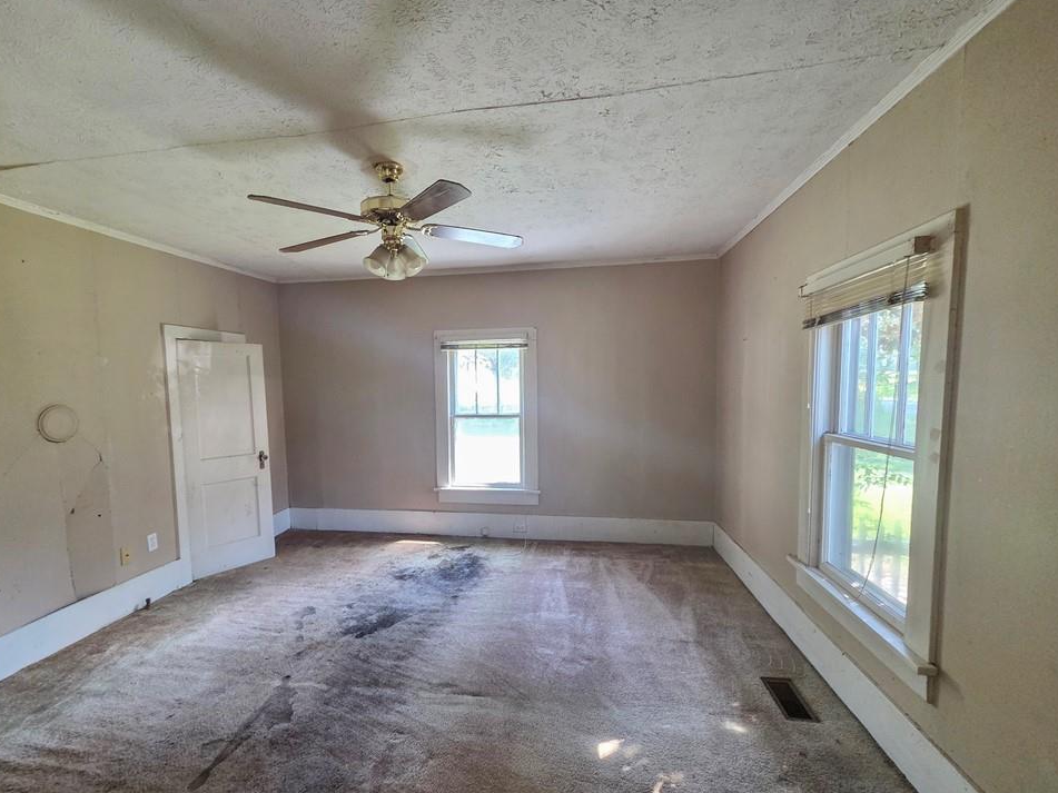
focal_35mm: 14
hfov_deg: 102.0
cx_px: 503
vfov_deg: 85.6
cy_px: 419
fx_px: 428
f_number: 2.2
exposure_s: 1/60
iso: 320
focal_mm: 2.2
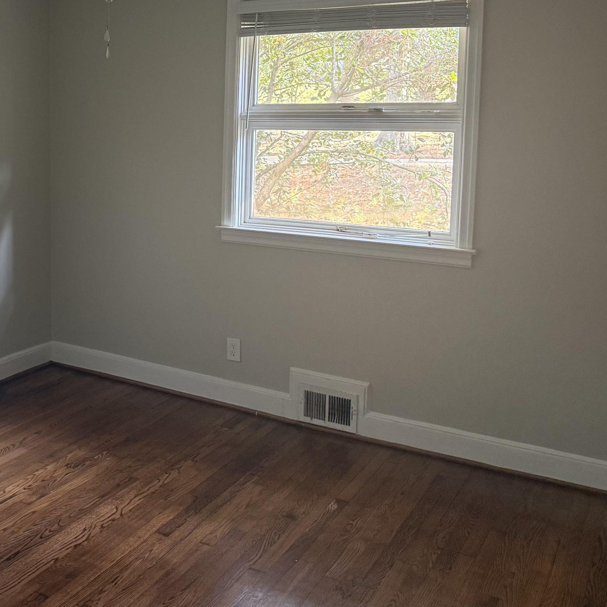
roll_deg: -0.7
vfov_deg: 39.4
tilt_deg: -5.7
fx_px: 833
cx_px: 72
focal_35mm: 42
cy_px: 190
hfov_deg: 37.6
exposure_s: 1/48
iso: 250
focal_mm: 6.76
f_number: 1.78
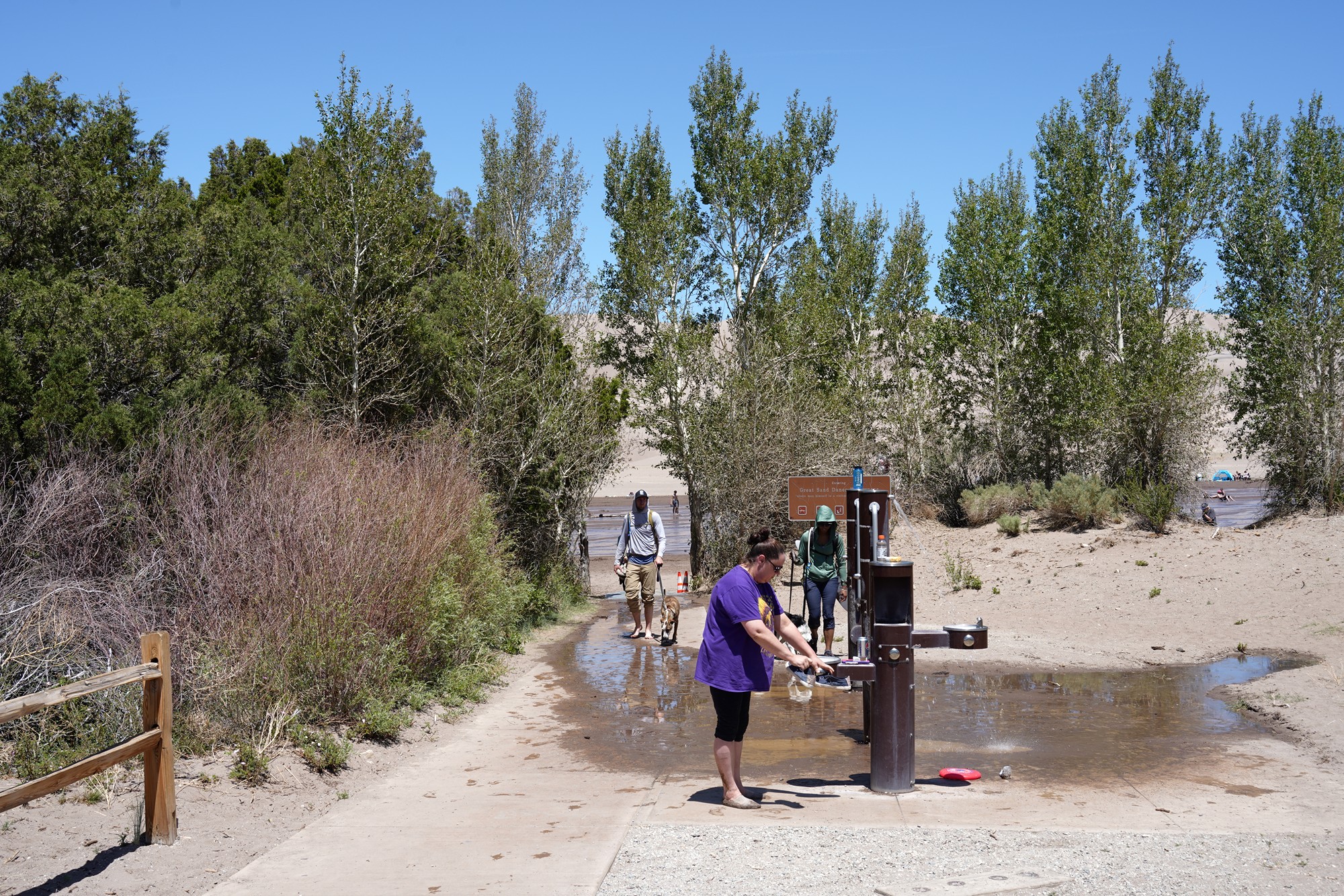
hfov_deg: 46.4
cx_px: 672
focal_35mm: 42
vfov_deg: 31.9
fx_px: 1568
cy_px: 448
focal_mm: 42
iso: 80
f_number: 10
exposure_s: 1/160
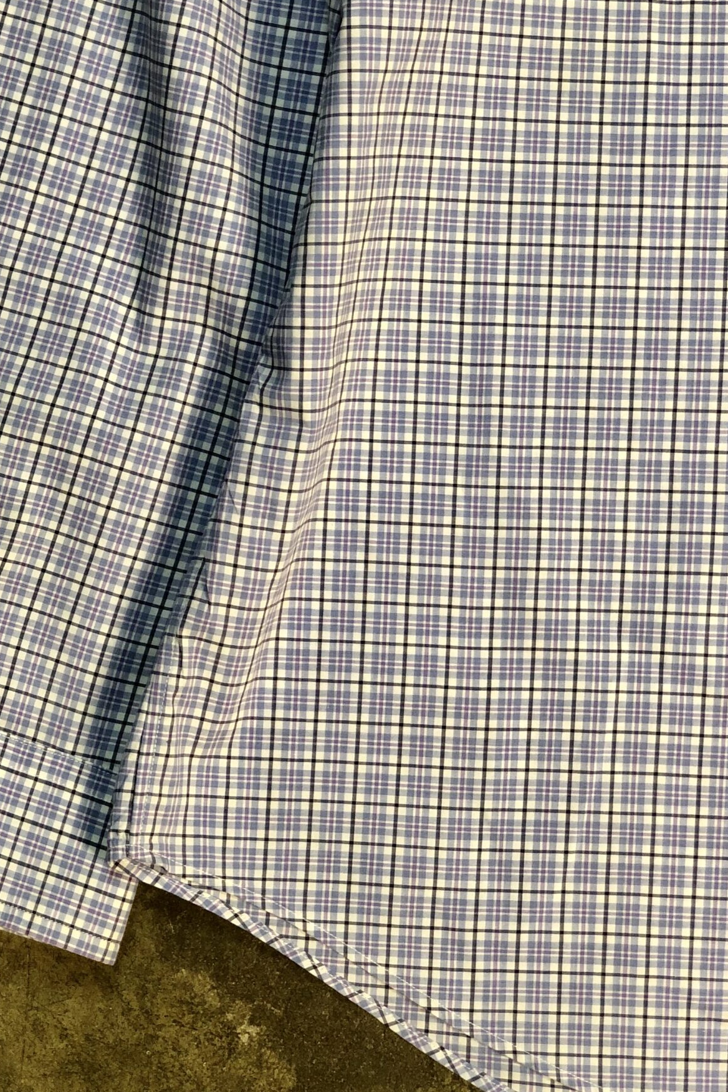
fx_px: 2397
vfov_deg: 25.7
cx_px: 132
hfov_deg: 17.1
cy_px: 577
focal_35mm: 79
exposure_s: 1/50
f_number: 2.4
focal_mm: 6
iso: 64
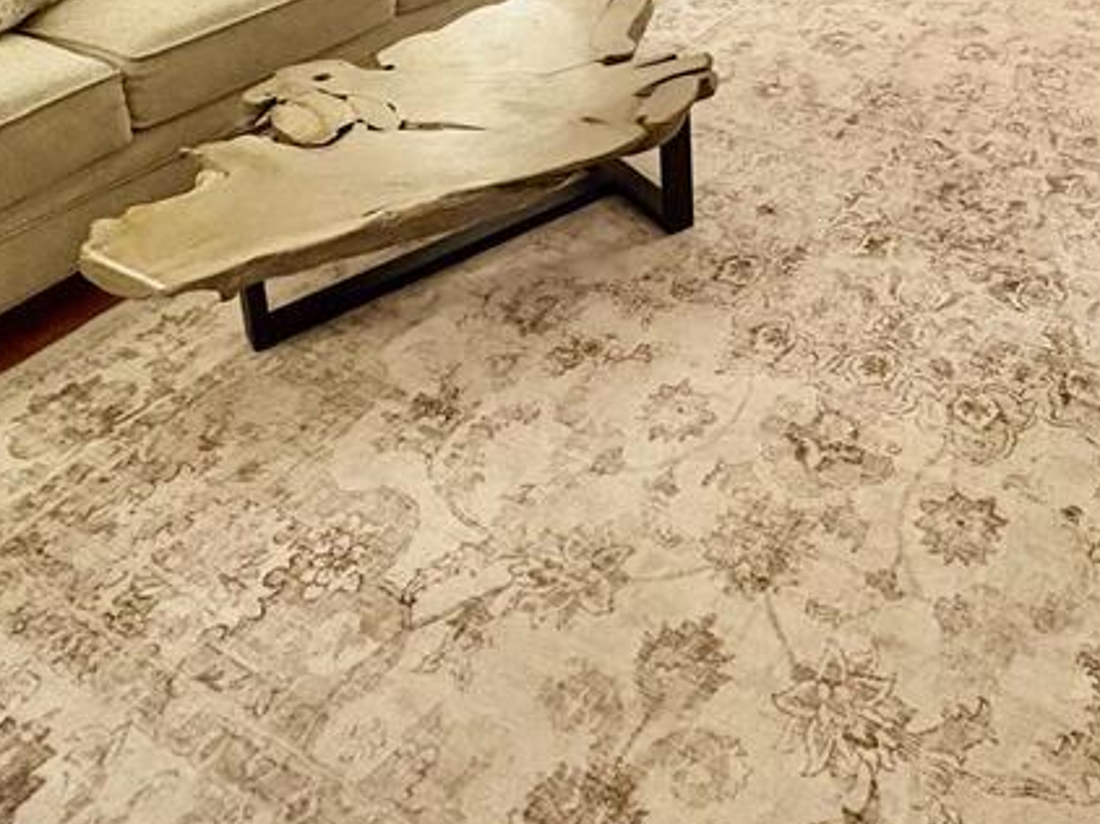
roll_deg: +0.3
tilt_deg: -14.6
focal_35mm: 34
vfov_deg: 34.3
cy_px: -141
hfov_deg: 51.1
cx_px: 860
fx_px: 1080
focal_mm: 2.22
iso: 640
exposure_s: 1/40
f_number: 2.2
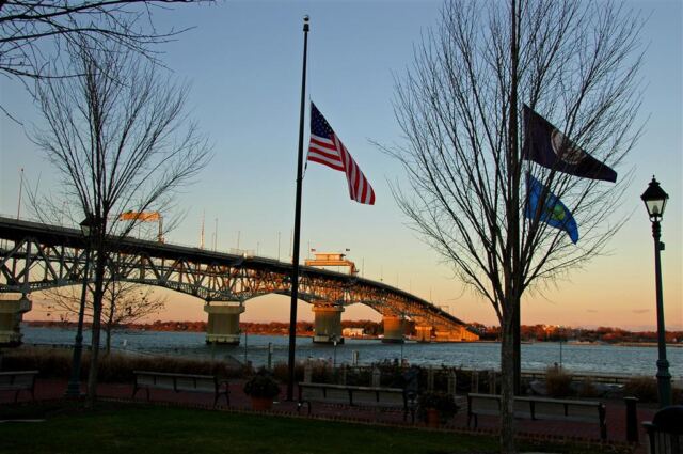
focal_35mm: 36
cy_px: 227
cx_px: 342
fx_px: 682
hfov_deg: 53.2
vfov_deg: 36.8
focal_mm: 24
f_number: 9
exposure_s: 1/80
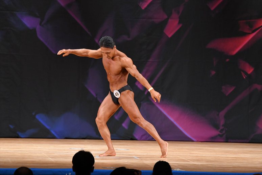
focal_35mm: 255
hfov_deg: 8.1
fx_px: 1855
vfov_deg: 5.4
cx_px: 131
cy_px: 88
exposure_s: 1/400
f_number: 5.6
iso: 3200
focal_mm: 170
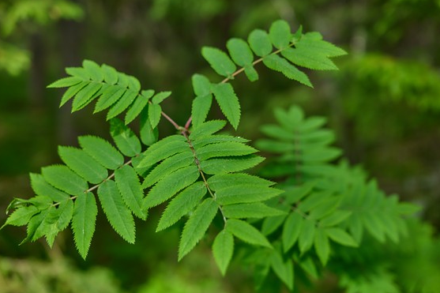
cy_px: 148
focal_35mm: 46
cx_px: 197
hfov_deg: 42.7
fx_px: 562
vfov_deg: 29.2
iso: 100
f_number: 2.8
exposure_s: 1/400
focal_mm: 40
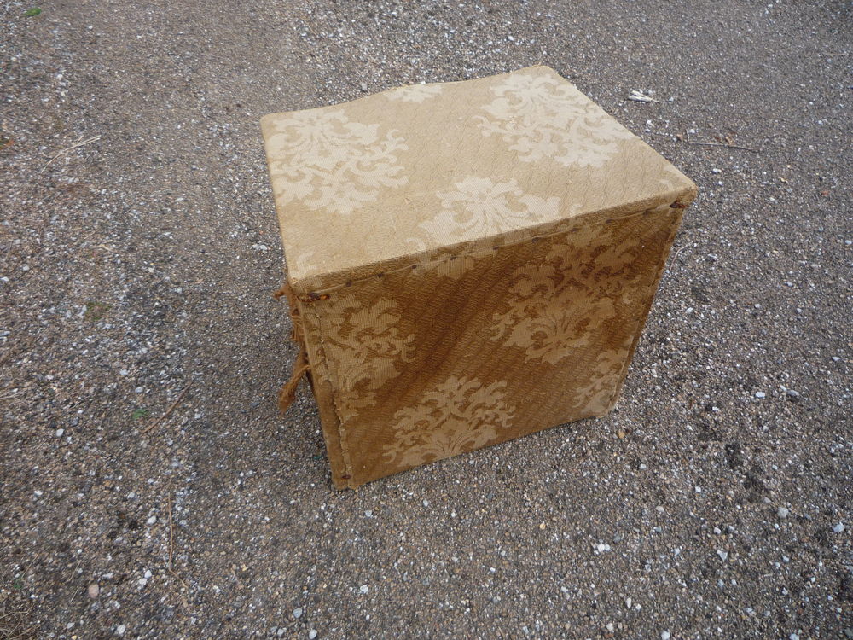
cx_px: 426
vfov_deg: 46.8
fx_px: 739
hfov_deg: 60.0
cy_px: 320
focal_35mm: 30
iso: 100
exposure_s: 1/200
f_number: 4
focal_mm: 5.2
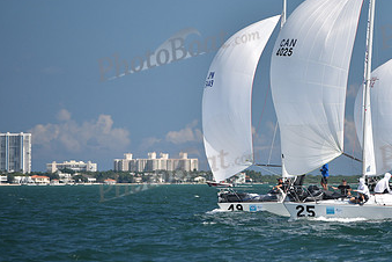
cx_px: 320
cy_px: 96
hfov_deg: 6.0
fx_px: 3724
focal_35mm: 342
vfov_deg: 4.0
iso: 250
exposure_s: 1/1250
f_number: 4.5
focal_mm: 200
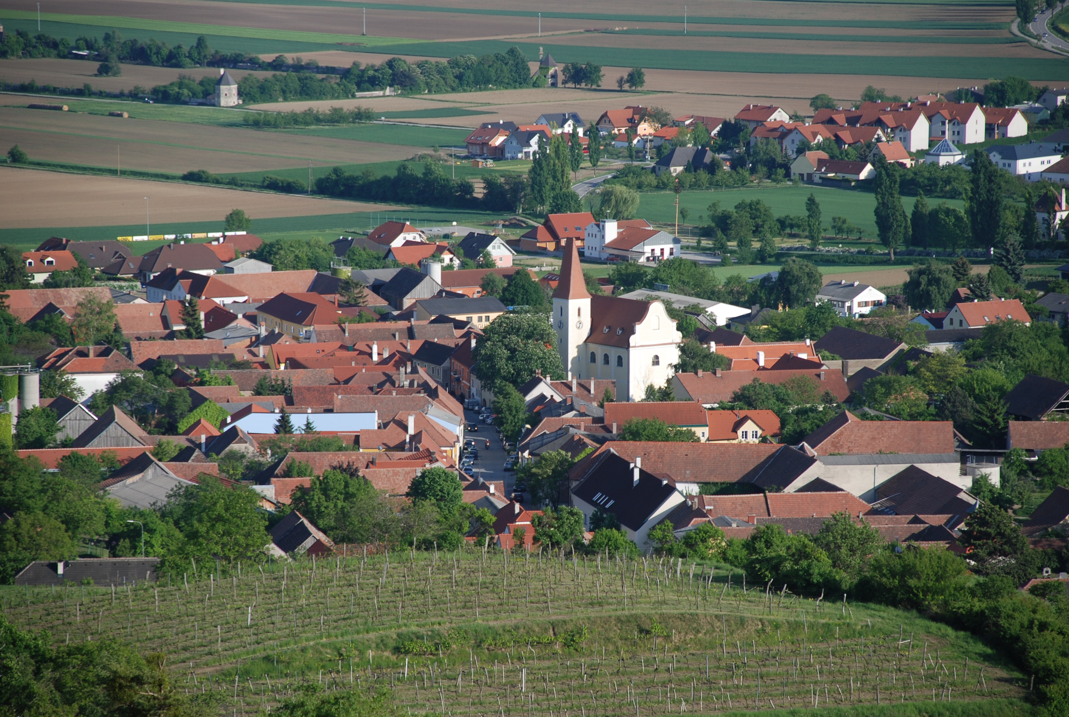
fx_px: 6025
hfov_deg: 10.1
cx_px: 534
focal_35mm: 202
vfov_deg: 6.8
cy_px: 358
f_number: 5.6
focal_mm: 135
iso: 125
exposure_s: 1/320
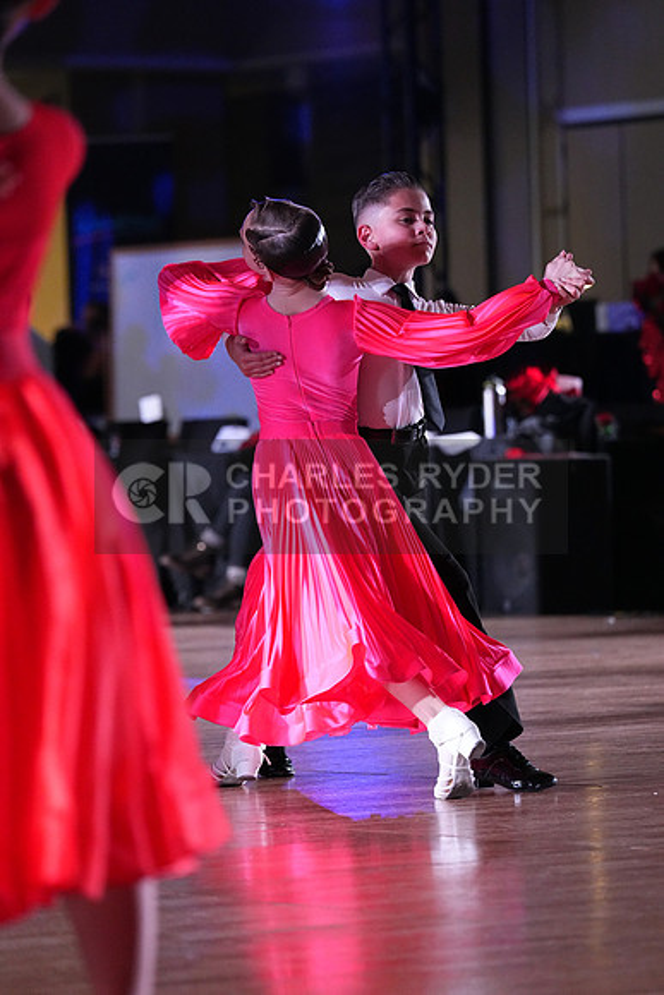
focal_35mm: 200
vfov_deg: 10.3
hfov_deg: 6.9
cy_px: 498
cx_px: 332
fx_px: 5530
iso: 8000
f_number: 5
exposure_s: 1/400
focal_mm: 200
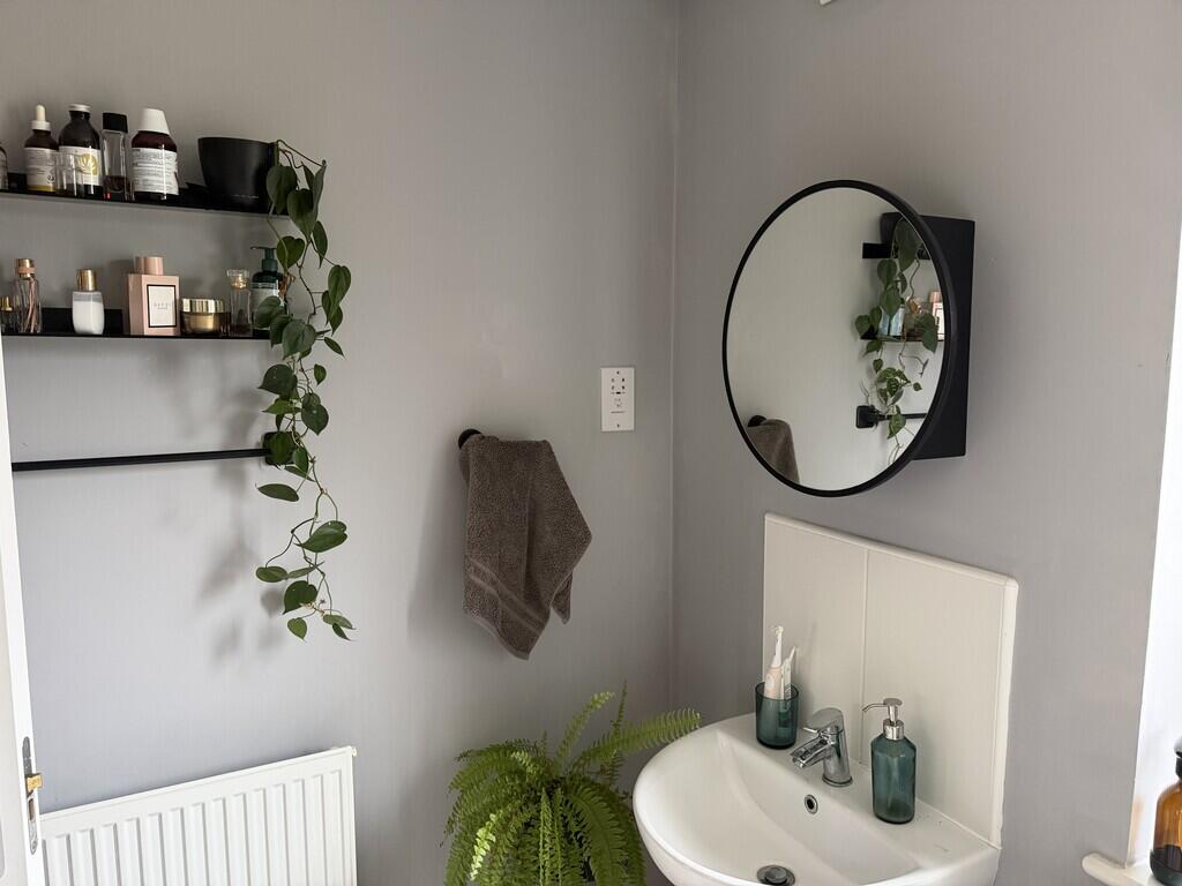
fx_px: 820
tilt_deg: -6.5
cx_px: 591
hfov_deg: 71.6
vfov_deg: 56.8
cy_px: 443
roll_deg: +0.7
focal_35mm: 24
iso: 400
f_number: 1.78
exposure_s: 1/60
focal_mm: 6.76
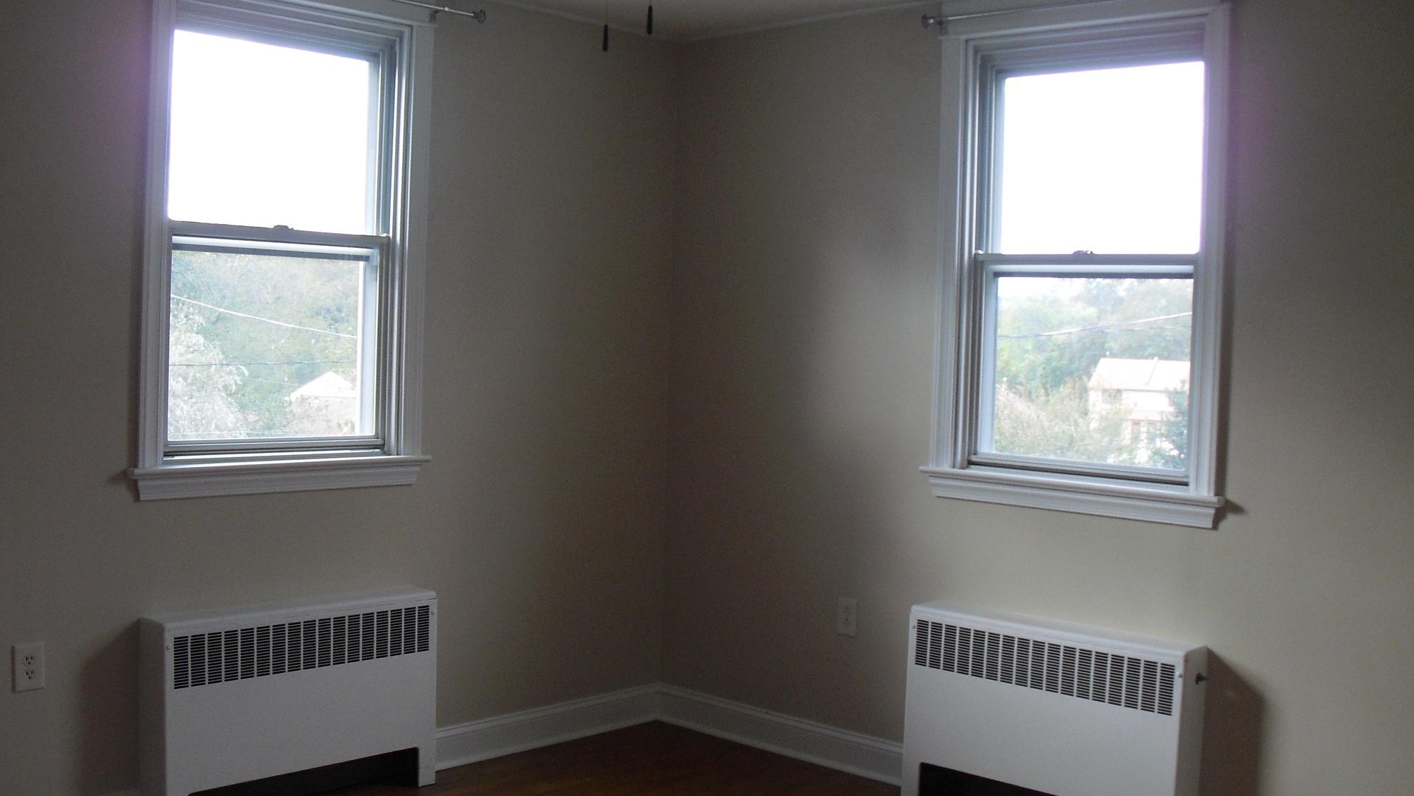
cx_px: 715
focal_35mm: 40
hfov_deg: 50.5
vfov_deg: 29.7
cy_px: 392
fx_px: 1500
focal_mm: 6.3
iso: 200
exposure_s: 1/125
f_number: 3.1
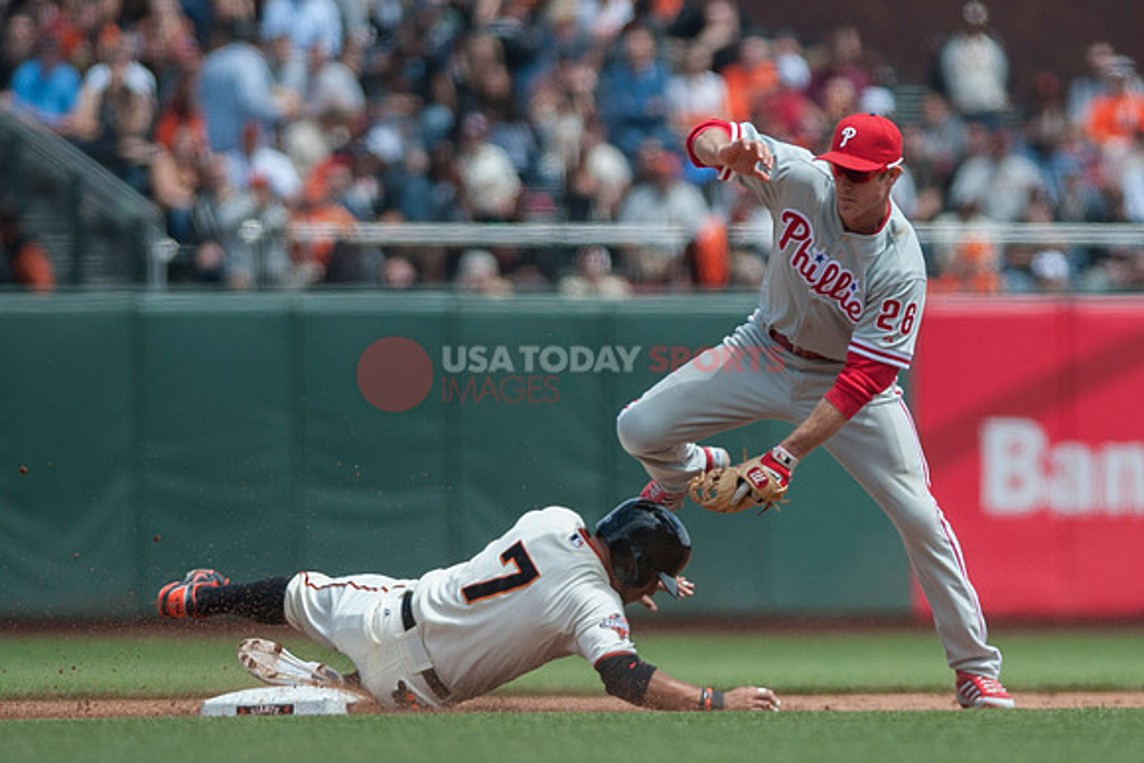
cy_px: 382
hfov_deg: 6.9
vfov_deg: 4.6
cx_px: 572
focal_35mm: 300
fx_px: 9535
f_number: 2.8
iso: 320
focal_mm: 300
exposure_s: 1/5000
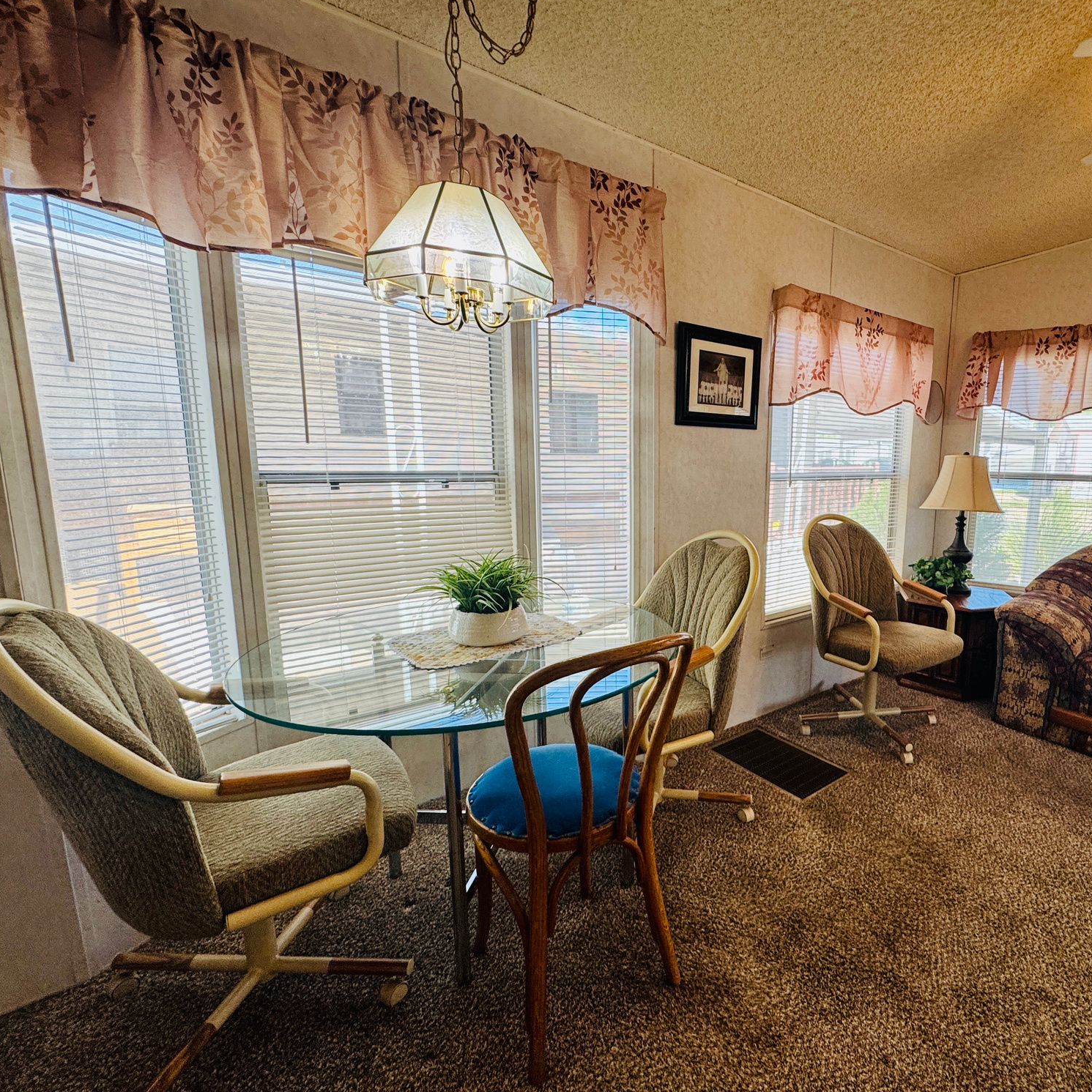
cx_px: 690
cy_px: 553
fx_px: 607
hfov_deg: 82.2
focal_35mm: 17
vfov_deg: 84.0
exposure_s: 1/120
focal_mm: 2.22
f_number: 2.2
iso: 160
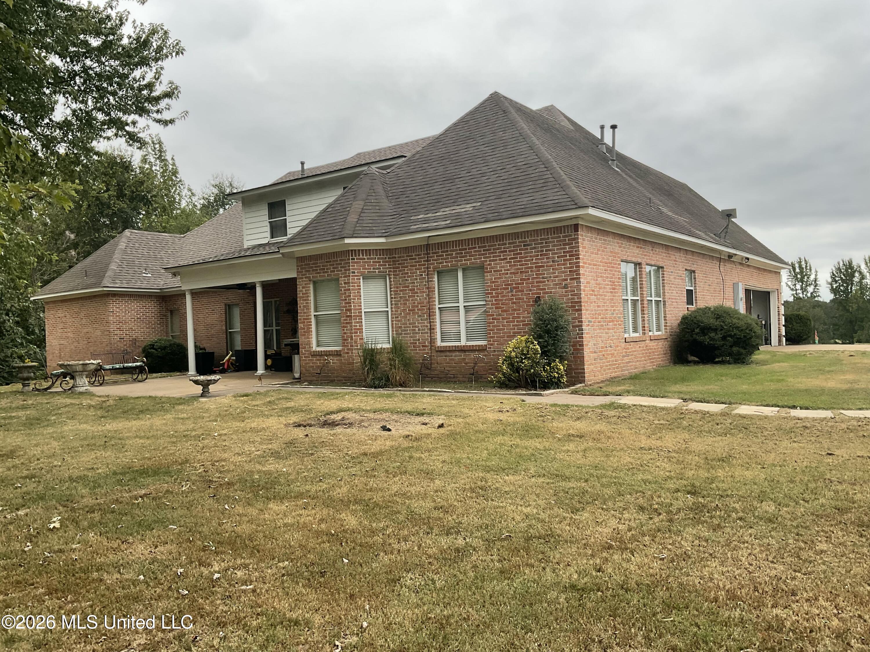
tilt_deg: +2.3
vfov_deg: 48.2
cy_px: 326
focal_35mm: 29
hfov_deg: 61.7
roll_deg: +1.3
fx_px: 729
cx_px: 435
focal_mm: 3
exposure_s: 1/188
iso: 16
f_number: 1.8
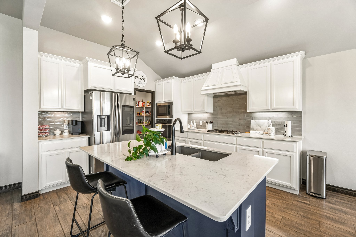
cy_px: 118
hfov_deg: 100.4
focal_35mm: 15
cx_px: 178
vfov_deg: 77.3
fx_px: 148
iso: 200
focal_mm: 10
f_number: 6.3
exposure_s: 1/50
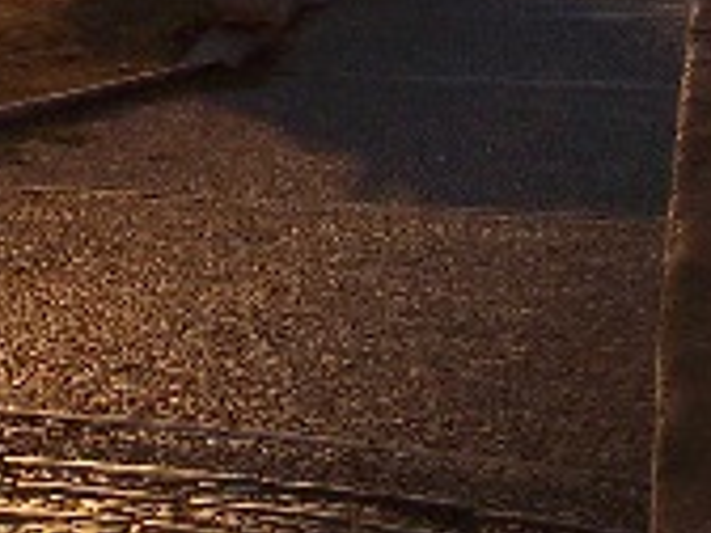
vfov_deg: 7.8
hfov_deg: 10.9
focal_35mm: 181
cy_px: -541
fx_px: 3718
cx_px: 406
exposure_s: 1/500
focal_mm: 8
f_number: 4.8
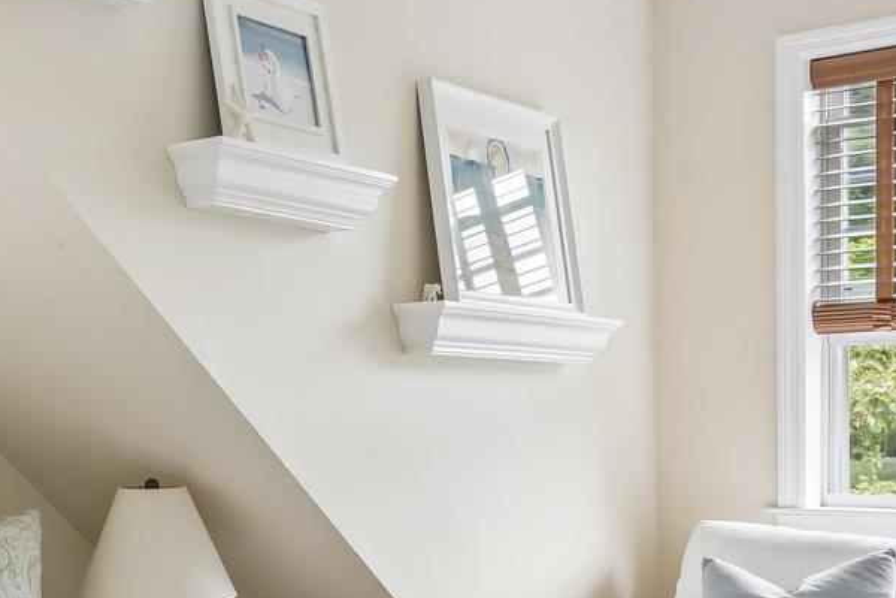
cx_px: -148
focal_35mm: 58
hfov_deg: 30.0
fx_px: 1443
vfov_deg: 23.1
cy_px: 451
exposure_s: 1/13
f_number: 9
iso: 250
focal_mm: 17
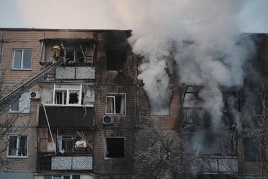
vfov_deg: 17.9
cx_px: 134
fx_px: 565
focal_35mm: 76
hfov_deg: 26.7
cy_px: 90
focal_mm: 76
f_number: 4.5
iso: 400
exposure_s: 1/1000
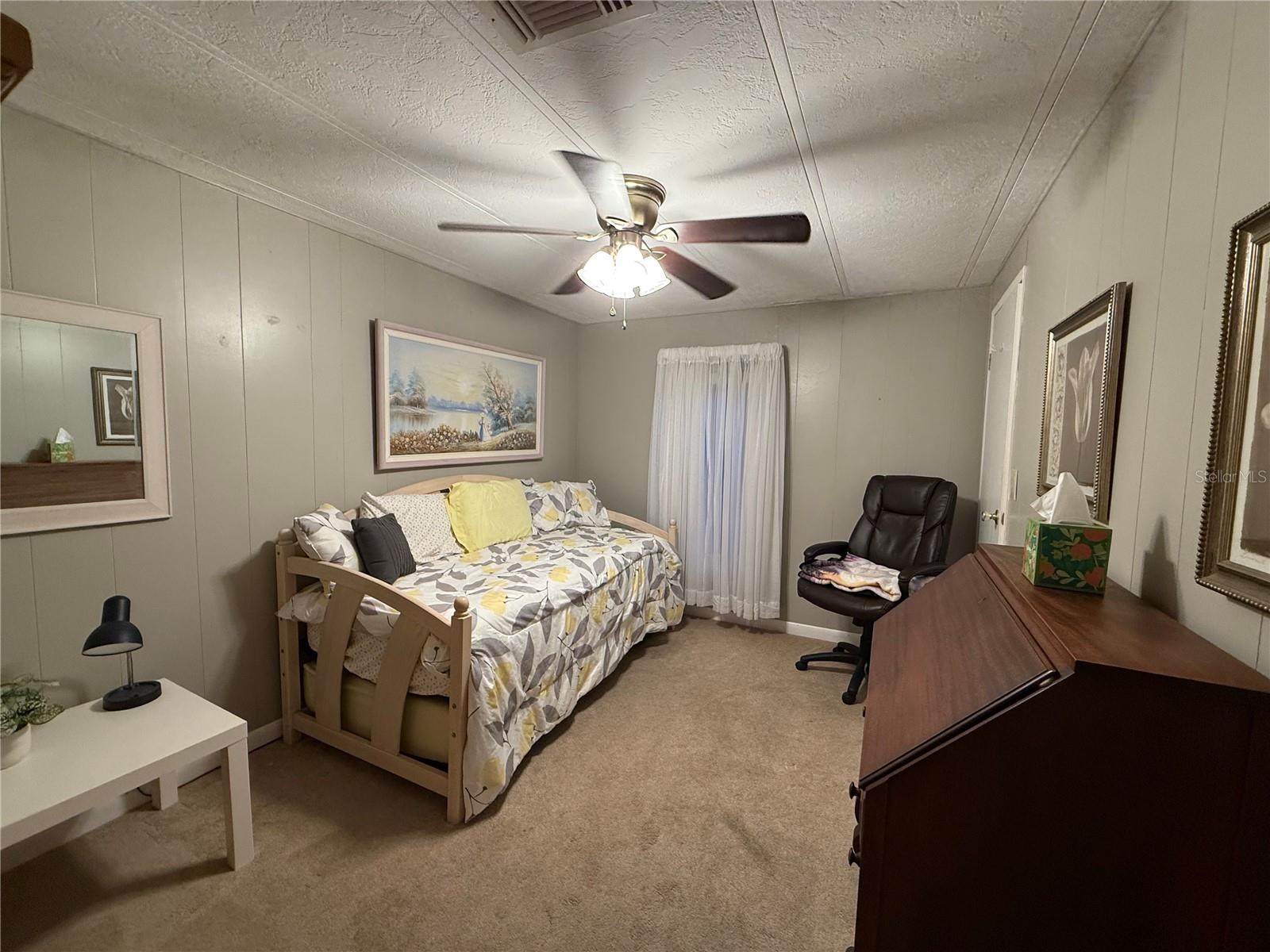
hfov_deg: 102.1
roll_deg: -1.5
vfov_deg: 85.7
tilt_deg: -3.5
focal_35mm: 14
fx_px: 514
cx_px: 635
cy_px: 476
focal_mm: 2.22
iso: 200
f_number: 2.2
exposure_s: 1/60
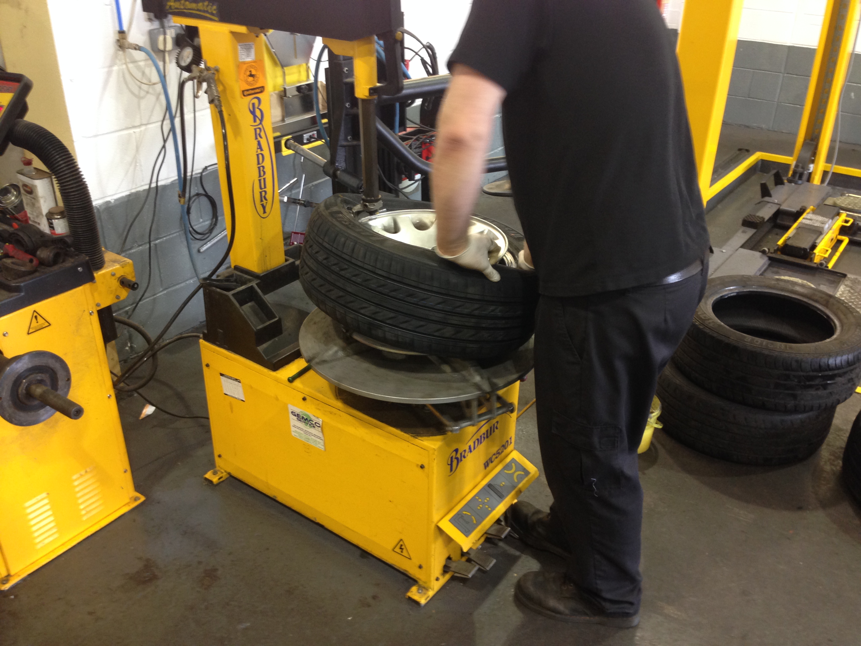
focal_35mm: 33
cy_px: 323
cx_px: 430
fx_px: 821
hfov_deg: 55.4
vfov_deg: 42.9
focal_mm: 4.12
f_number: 2.4
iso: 100
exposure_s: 1/20
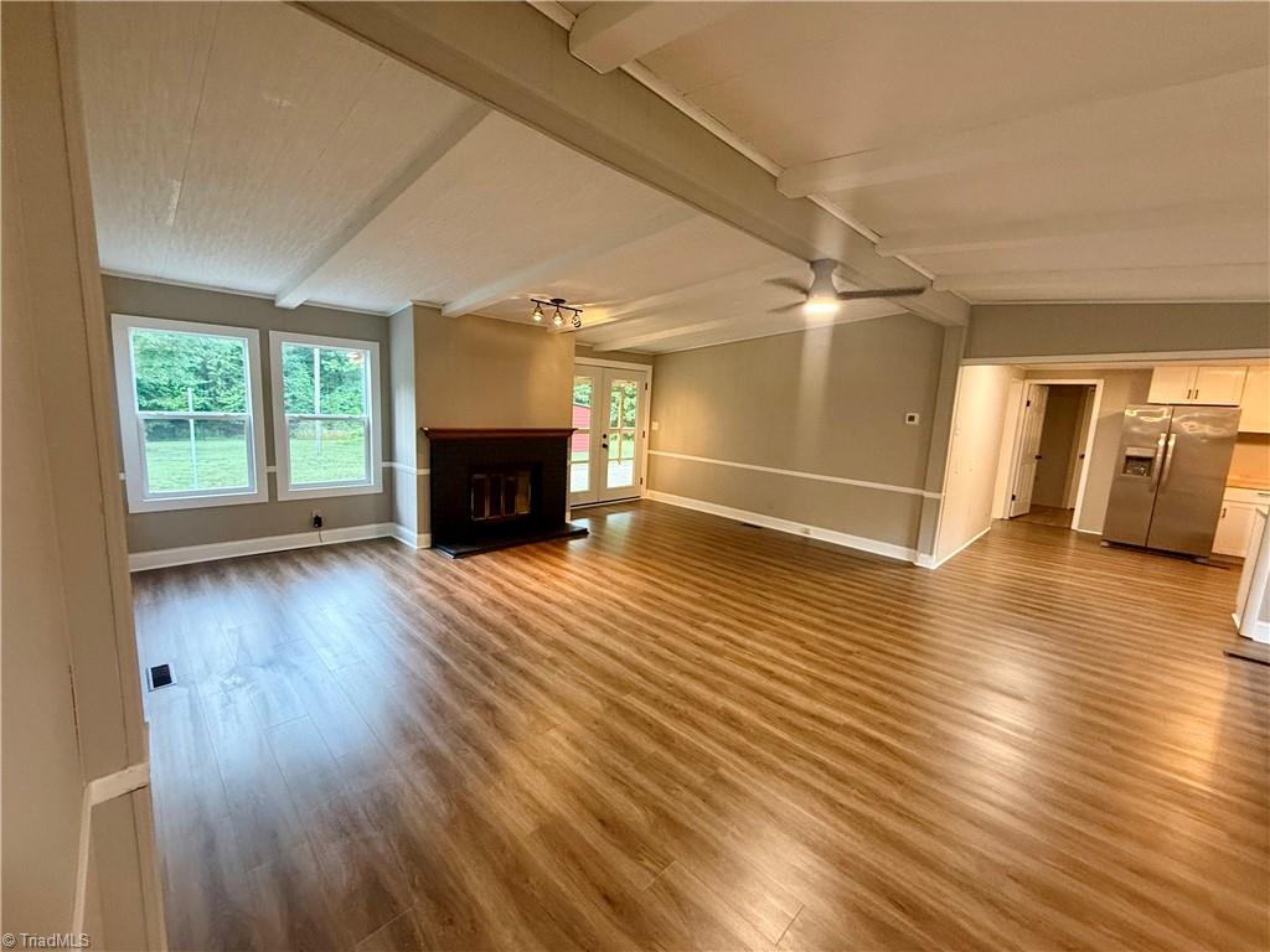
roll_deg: -2.2
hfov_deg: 102.1
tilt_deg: -7.7
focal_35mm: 14
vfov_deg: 85.7
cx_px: 635
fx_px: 514
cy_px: 476
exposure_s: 1/60
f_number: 2.2
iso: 400
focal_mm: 2.22
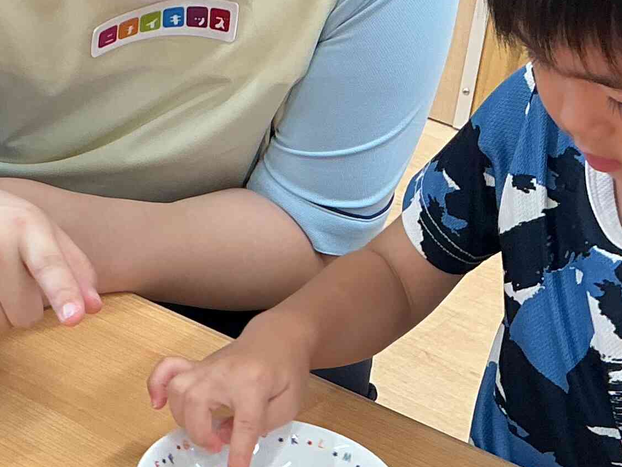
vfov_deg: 14.1
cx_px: 97
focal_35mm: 104
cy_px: 442
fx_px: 1869
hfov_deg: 18.7
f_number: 1.8
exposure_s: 1/60
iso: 40
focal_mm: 3
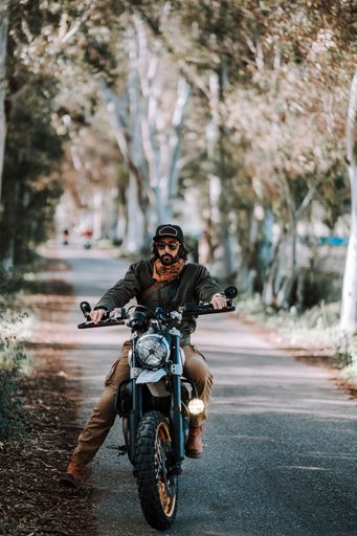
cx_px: 178
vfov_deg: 23.9
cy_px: 268
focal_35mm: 85
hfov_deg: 16.1
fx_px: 1265
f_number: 1.4
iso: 200
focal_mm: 85
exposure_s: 1/1600
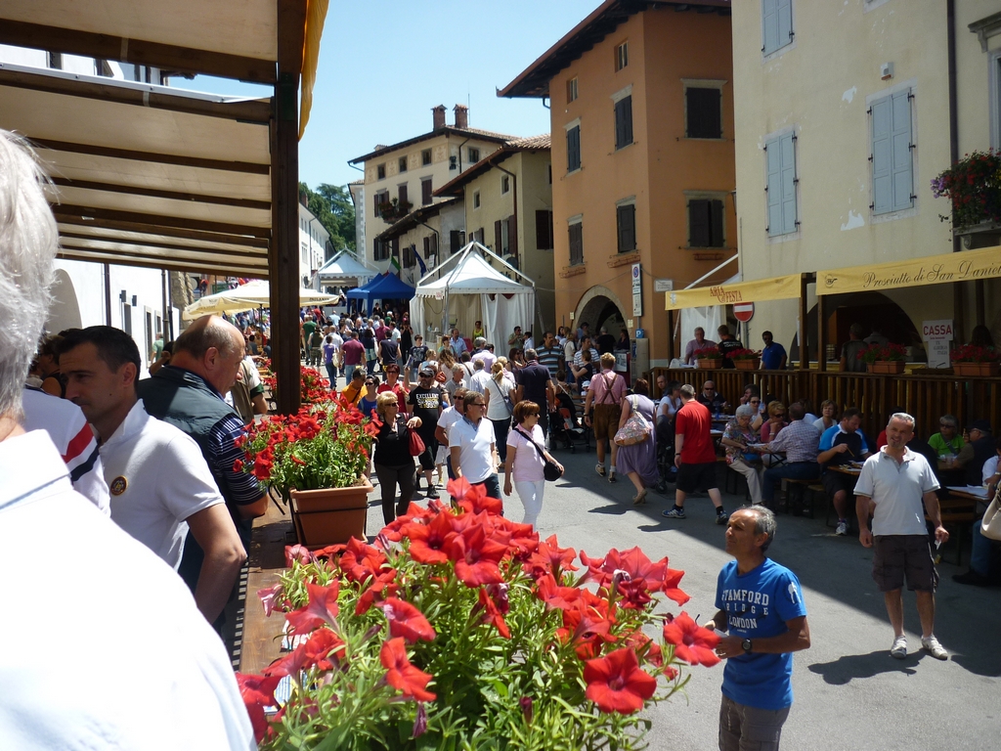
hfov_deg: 55.4
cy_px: 376
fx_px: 954
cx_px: 500
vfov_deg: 42.9
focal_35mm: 33
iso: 80
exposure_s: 1/1000
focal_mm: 5.5
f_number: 2.8
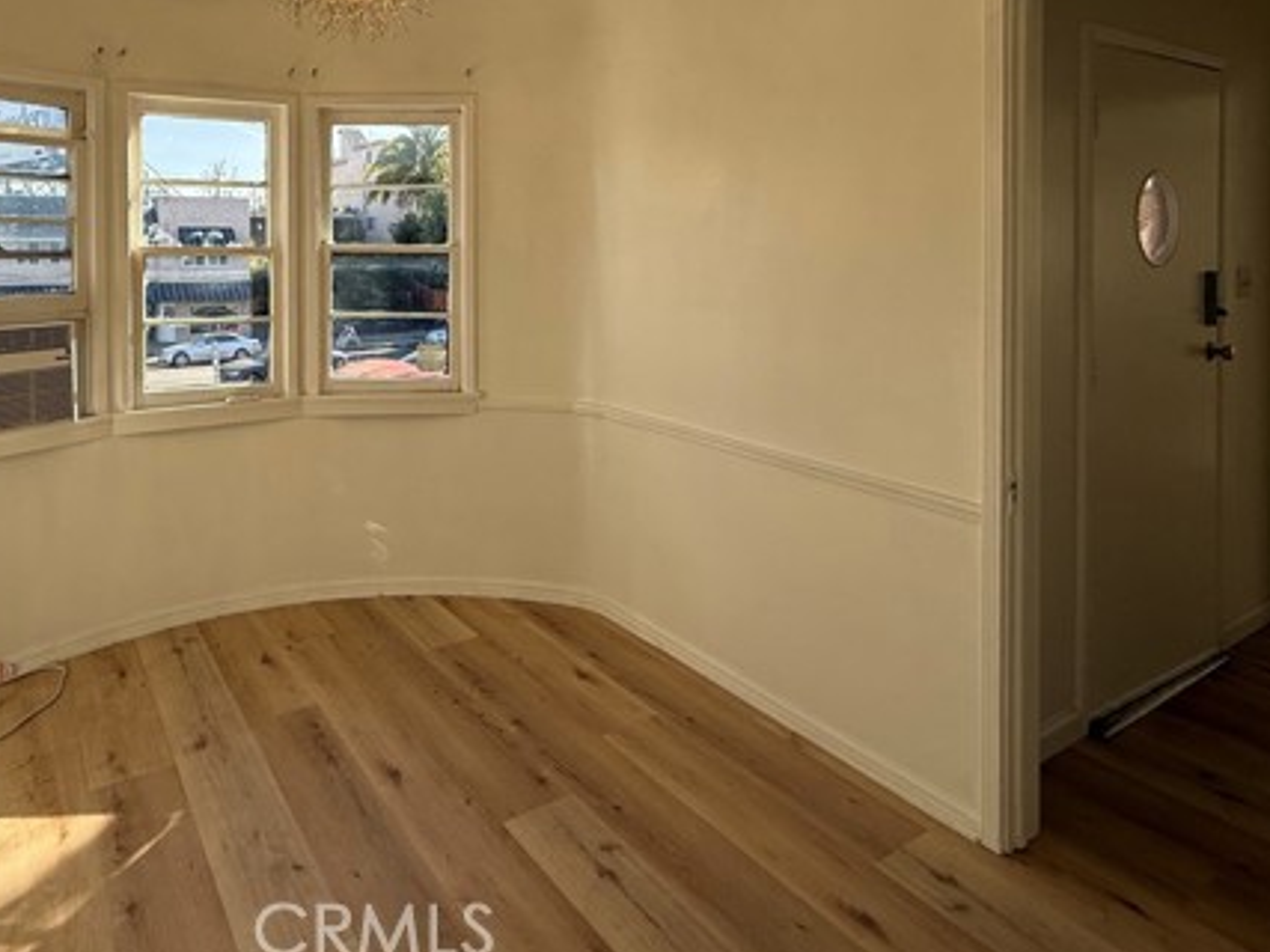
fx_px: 770
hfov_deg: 75.6
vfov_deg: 60.5
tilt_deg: -0.9
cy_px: 259
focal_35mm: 21
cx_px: 387
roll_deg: +0.5
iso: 64
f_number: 2.2
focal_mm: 2.22
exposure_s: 1/820
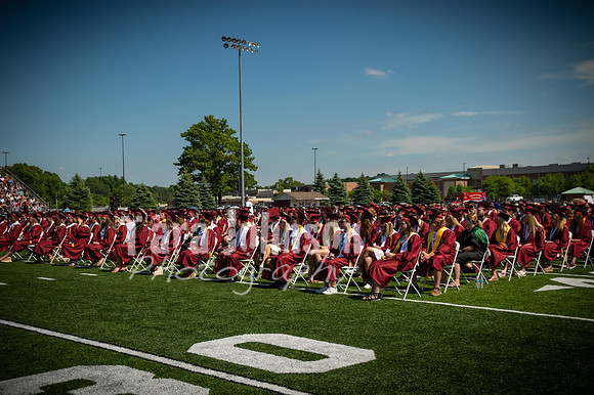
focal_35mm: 44
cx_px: 297
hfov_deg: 45.0
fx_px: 717
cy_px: 198
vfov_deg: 30.8
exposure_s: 1/1600
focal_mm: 29
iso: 200
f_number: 7.1
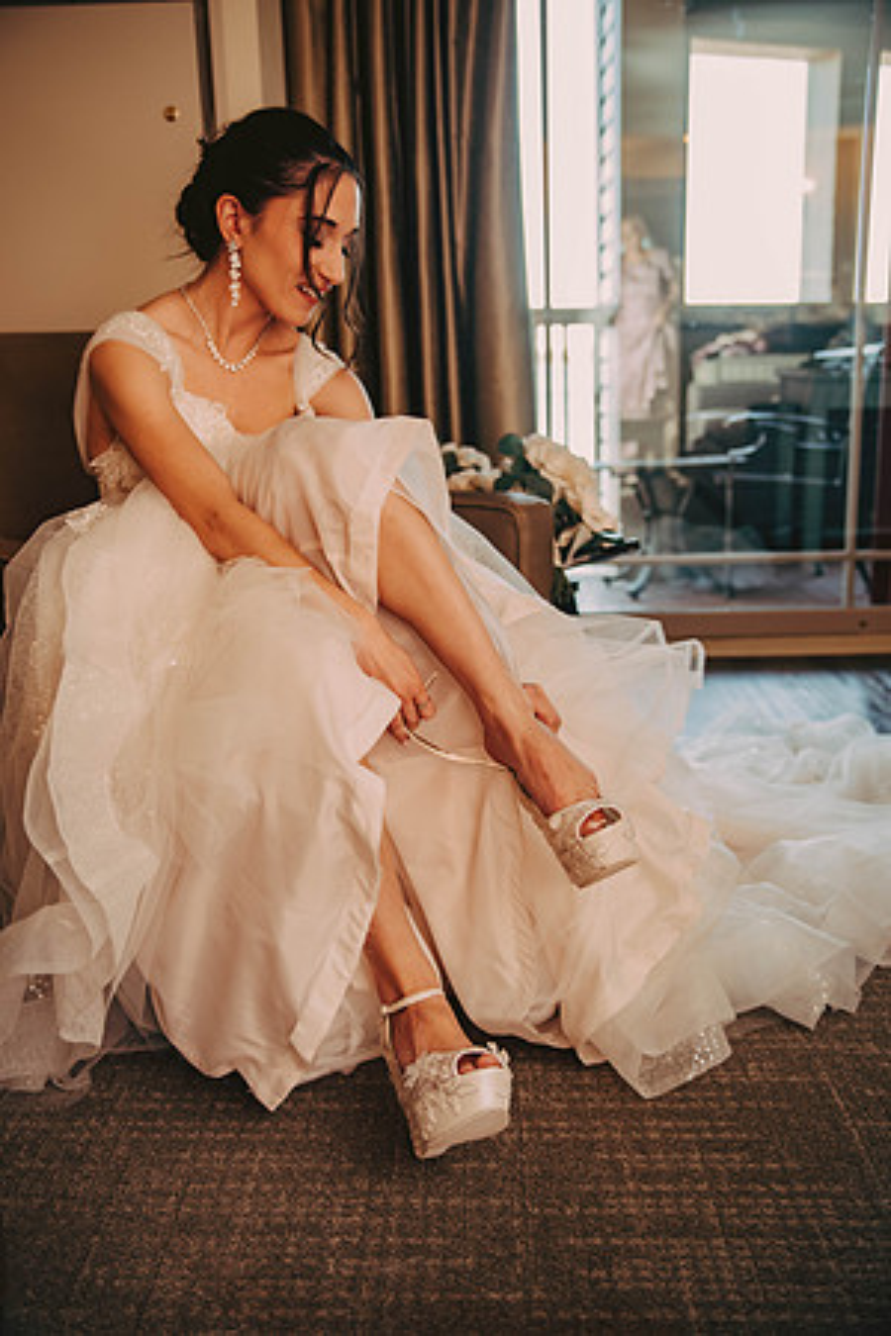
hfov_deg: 38.9
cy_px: 668
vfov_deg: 55.8
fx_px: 1262
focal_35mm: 34
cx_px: 446
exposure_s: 1/125
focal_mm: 34
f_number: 2.8
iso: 400
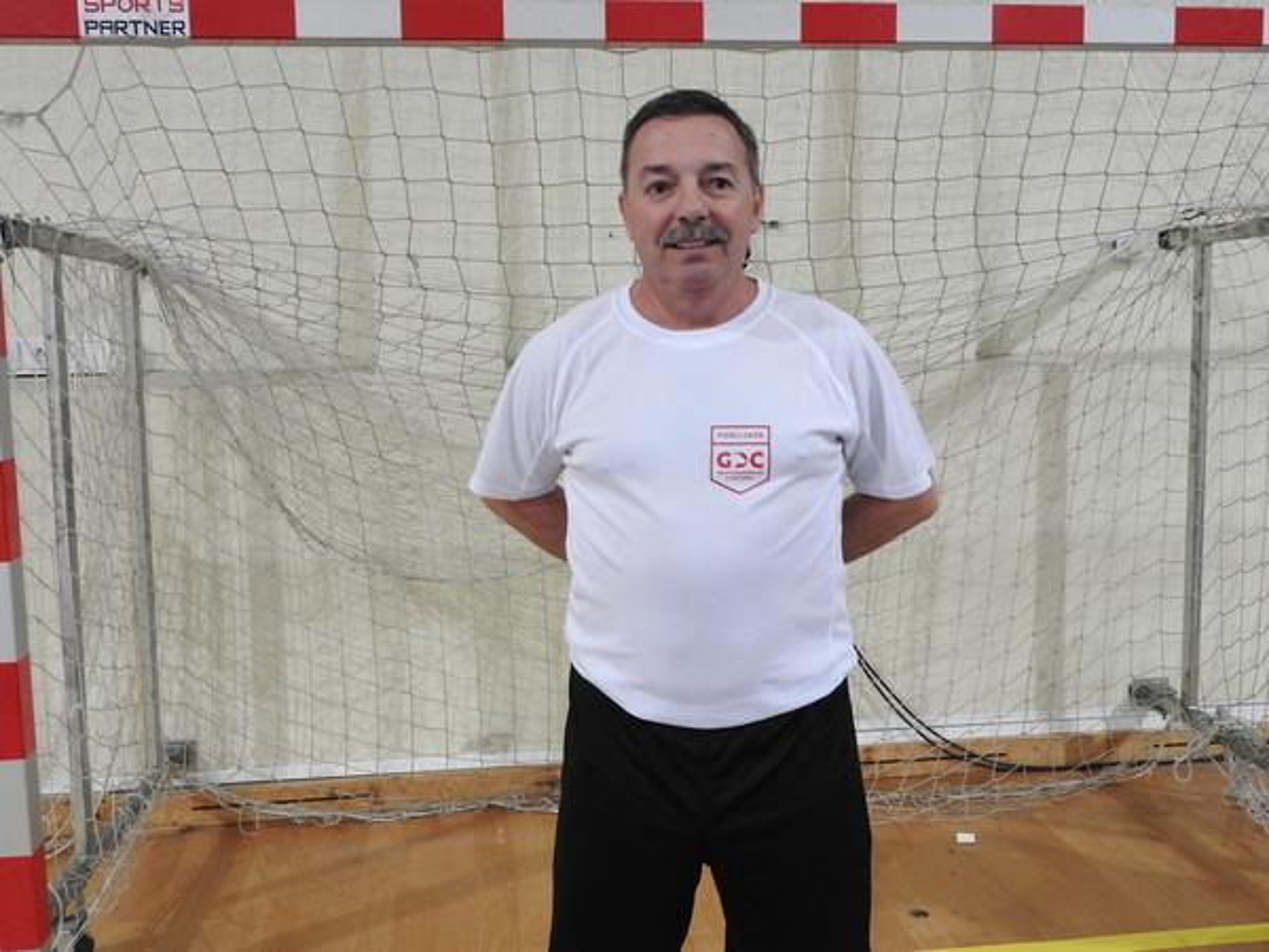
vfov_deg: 40.7
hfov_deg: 52.6
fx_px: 1283
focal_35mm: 35
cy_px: 476
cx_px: 634
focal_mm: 6.3
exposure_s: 1/13
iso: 400
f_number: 3.8
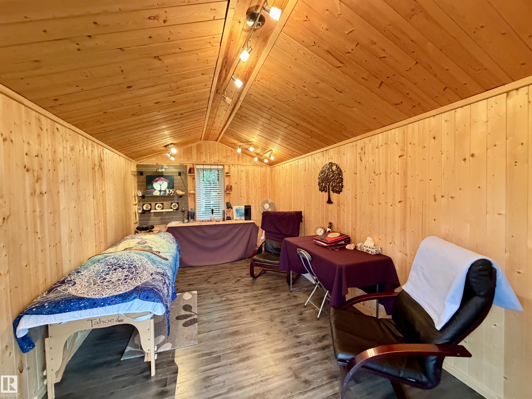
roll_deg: -0.4
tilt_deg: -0.9
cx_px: 266
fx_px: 215
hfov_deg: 102.1
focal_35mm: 14
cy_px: 200
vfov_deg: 85.7
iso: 800
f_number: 2.2
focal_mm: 2.22
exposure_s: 1/60
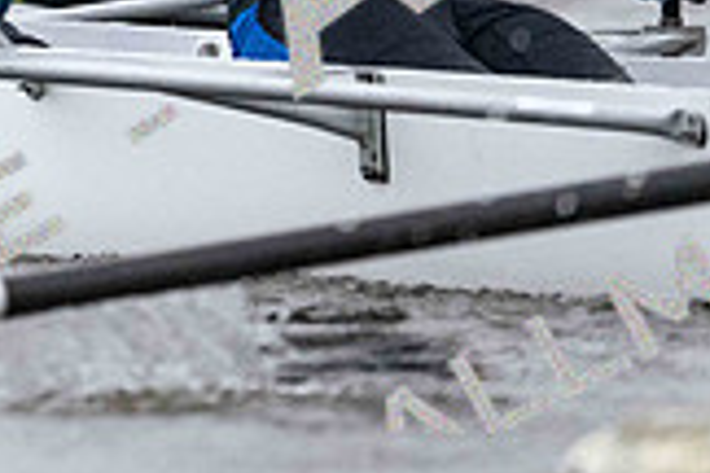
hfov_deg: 1.4
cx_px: -105
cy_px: -318
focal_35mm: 1436
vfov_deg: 1.0
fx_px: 28319
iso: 8000
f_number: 4.5
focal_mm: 400
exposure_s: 1/1600
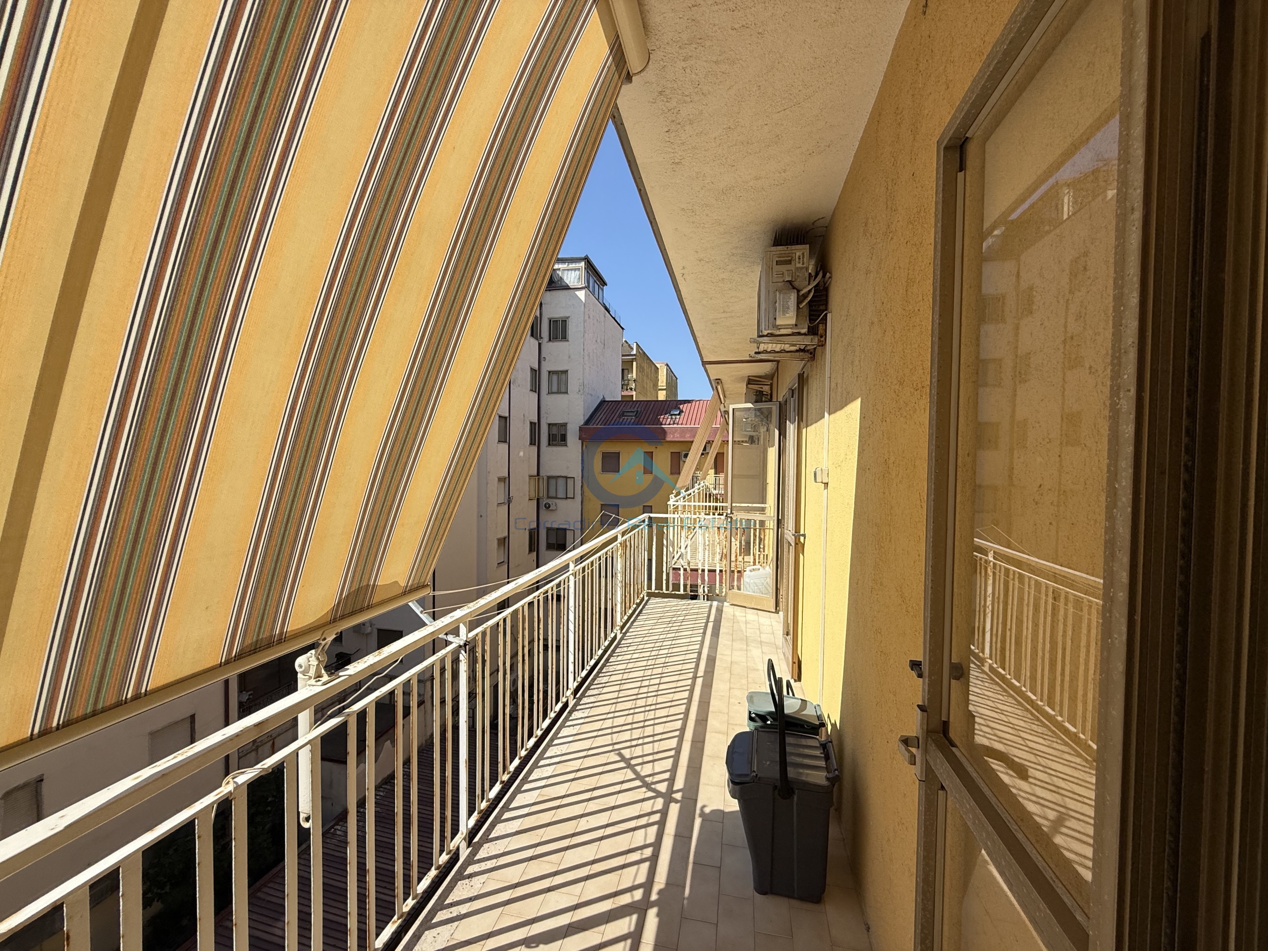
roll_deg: -0.9
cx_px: 634
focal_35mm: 14
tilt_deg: -0.3
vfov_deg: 85.7
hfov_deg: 102.1
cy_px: 476
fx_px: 513
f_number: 2.2
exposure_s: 1/2506
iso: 50
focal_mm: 2.22
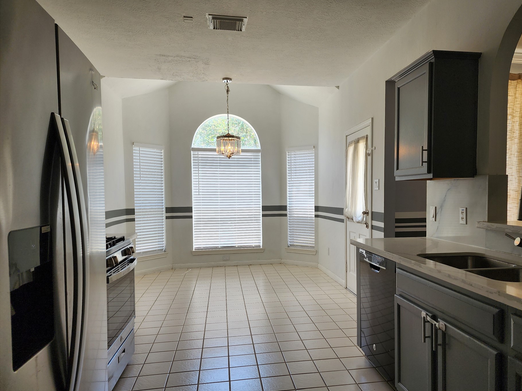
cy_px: 214
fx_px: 392
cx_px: 294
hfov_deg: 67.0
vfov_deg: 53.0
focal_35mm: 26
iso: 50
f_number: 1.8
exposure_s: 1/180
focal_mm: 6.4
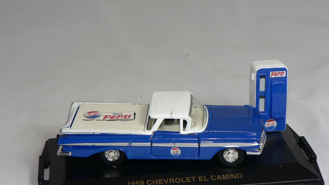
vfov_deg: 14.6
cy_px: 93
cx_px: 164
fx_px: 724
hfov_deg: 25.6
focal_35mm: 83
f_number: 3.2
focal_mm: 12.6
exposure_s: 1/60
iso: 80
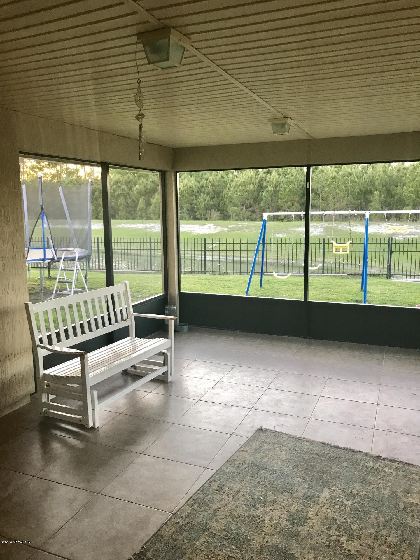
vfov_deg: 63.4
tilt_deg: -9.6
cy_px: 280
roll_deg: +0.6
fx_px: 453
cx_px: 210
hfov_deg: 49.7
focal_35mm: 28
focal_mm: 3.99
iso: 40
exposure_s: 1/30
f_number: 1.8
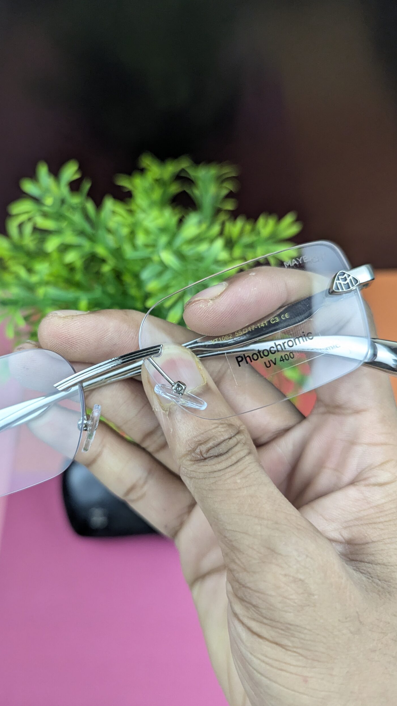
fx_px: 505
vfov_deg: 69.9
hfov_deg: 42.5
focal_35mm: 27
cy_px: 358
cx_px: 141
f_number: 1.85
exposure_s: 1/482
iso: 317
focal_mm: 6.81
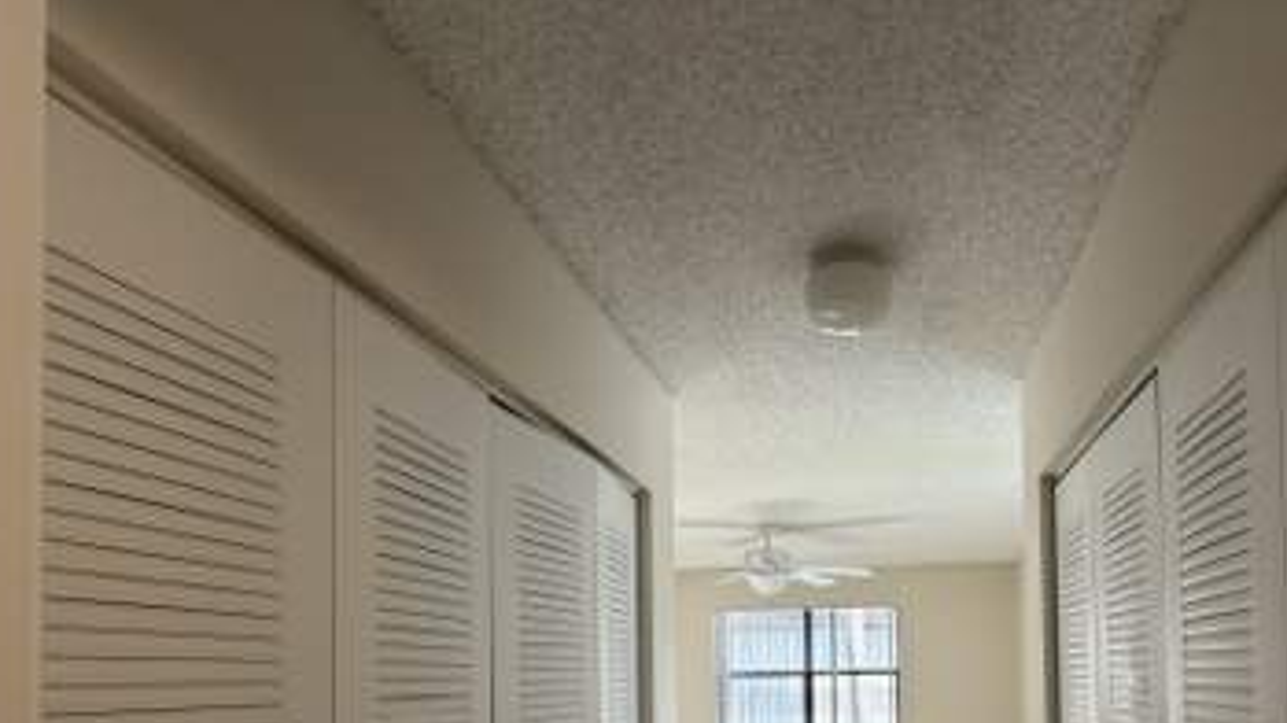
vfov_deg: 47.7
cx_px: 833
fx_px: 716
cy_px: 660
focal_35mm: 21
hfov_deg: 81.7
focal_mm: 2.22
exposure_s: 1/121
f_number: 2.2
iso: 80
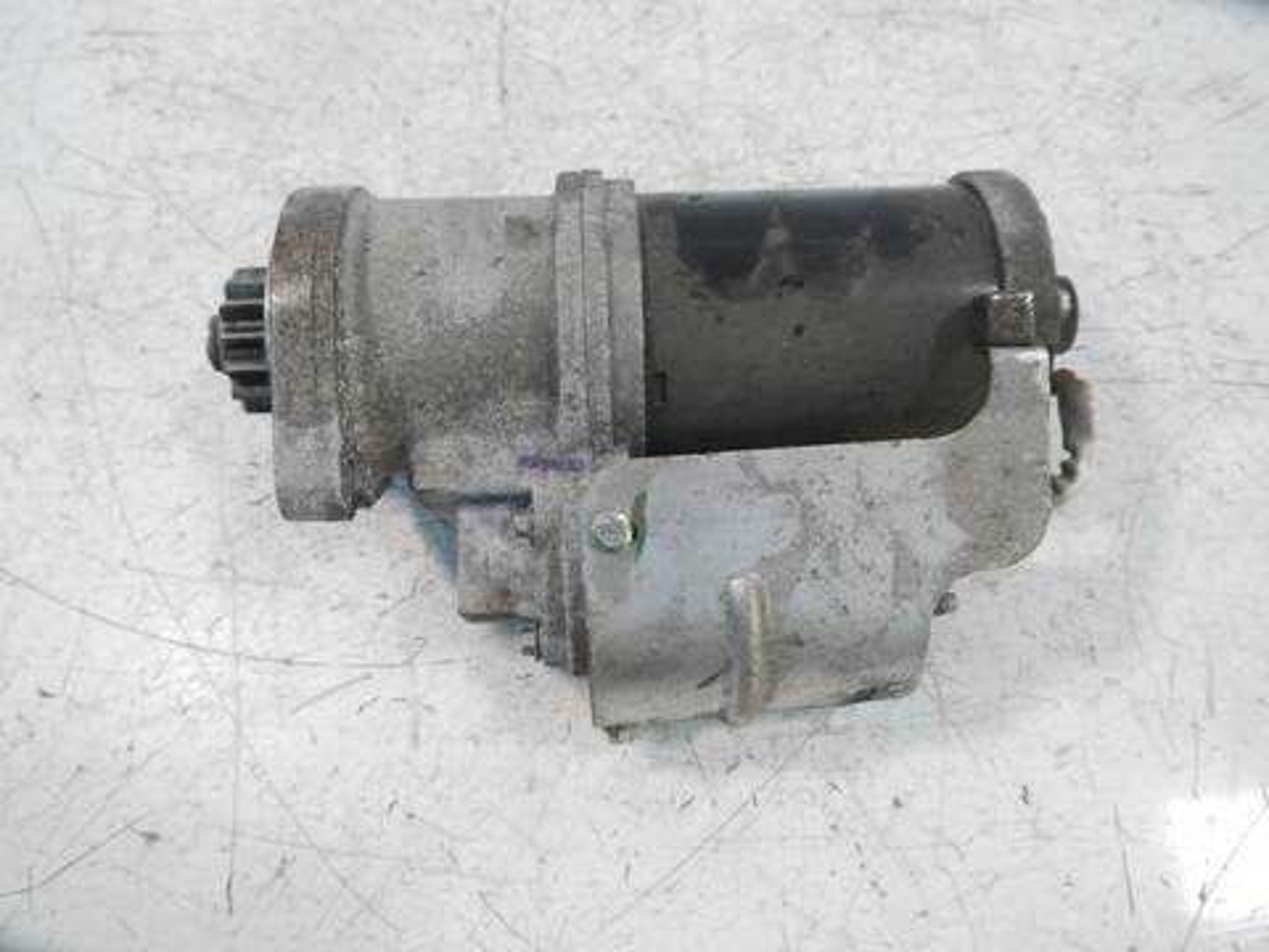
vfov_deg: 49.7
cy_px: 476
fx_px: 1026
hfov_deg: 63.4
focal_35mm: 28
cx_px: 634
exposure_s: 1/125
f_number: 3.5
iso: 1250
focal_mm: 14
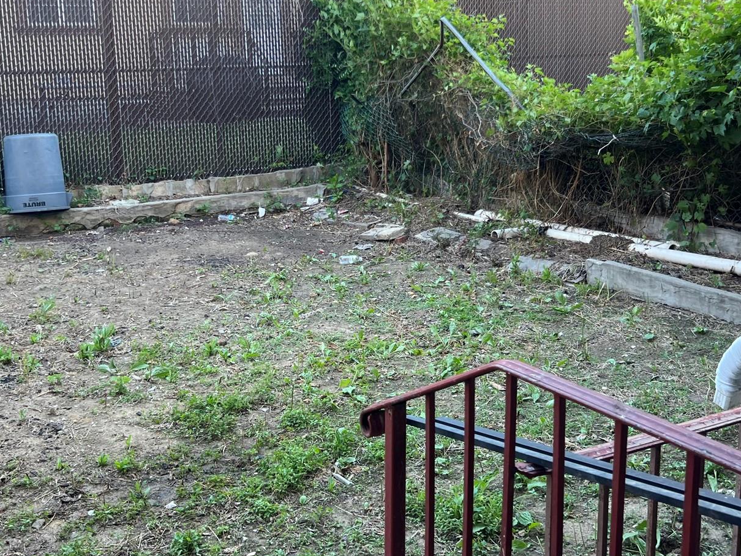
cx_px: 352
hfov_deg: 42.9
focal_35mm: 44
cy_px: 209
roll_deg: +1.2
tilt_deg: -10.1
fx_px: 942
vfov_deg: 32.7
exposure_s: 1/121
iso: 40
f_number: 1.5
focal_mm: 5.7
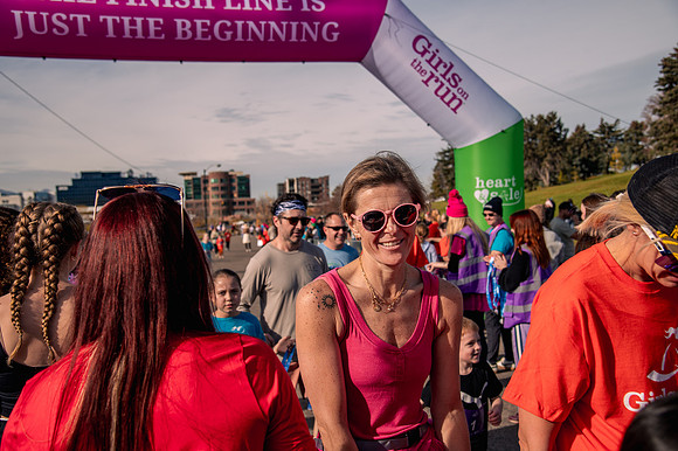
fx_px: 715
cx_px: 339
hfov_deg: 50.7
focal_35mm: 38
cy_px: 226
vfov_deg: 35.0
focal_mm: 38
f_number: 5.6
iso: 200
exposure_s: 1/800
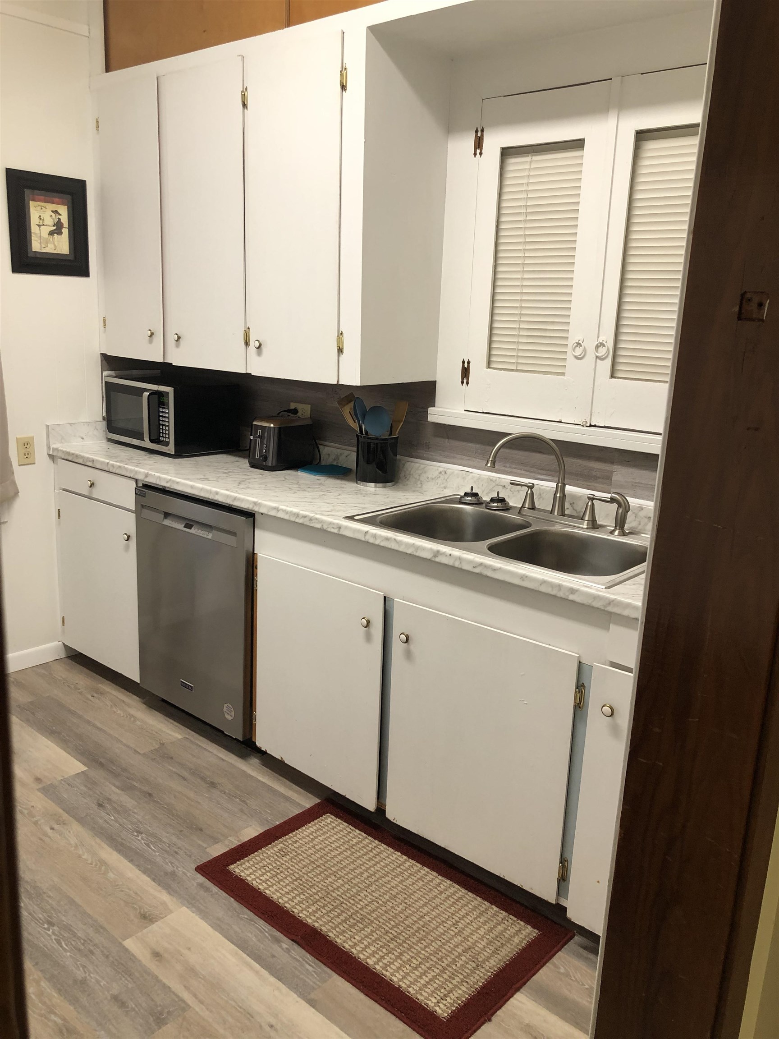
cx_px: 390
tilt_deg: -13.4
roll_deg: -3.0
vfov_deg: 63.4
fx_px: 840
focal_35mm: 28
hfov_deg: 49.7
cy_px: 520
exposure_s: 1/24
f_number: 1.8
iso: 32
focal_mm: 3.99
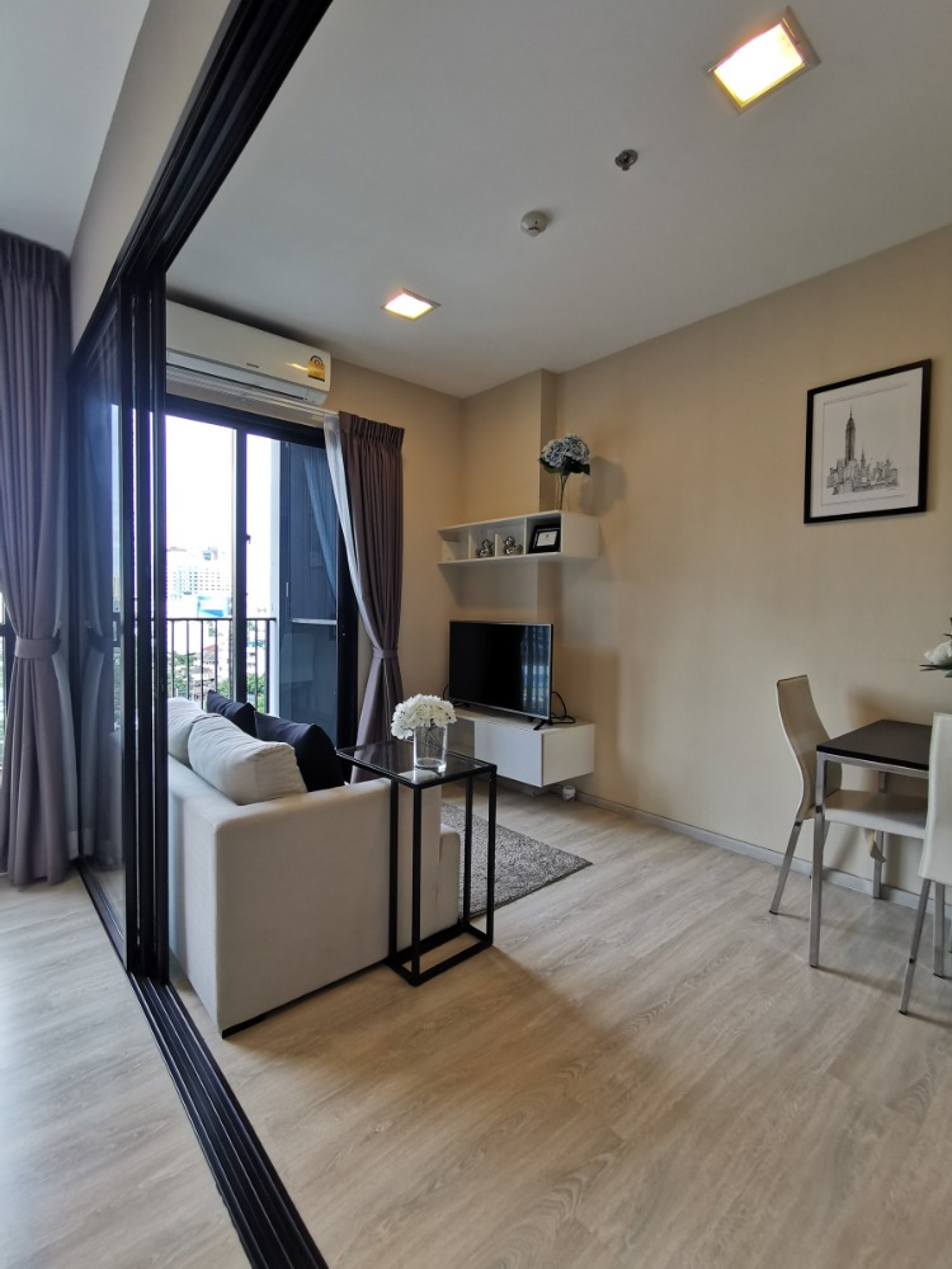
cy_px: 634
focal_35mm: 16
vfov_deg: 94.5
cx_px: 476
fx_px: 587
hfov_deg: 78.1
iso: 160
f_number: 2.2
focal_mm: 2.35
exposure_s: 1/50
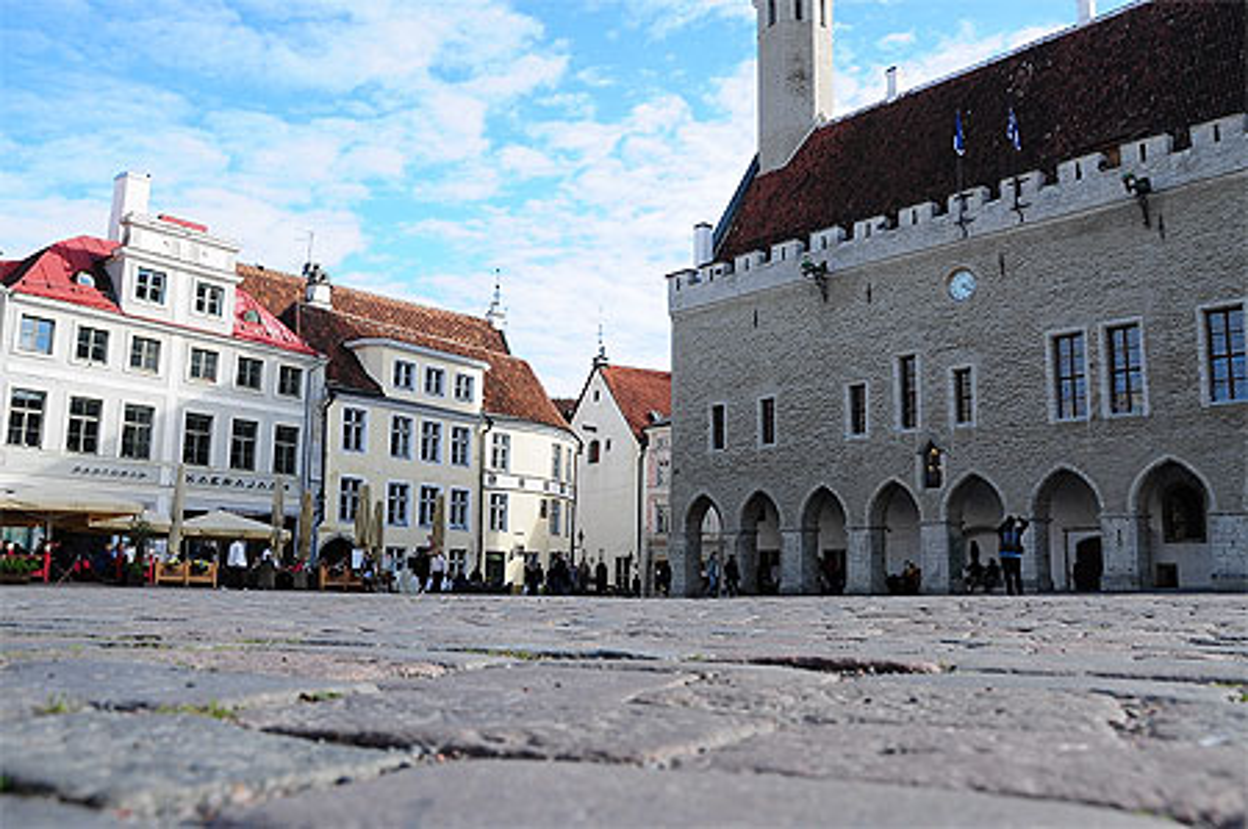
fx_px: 935
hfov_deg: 67.4
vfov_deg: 47.8
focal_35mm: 27
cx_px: 624
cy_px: 414
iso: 200
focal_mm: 18
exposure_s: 1/250
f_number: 8
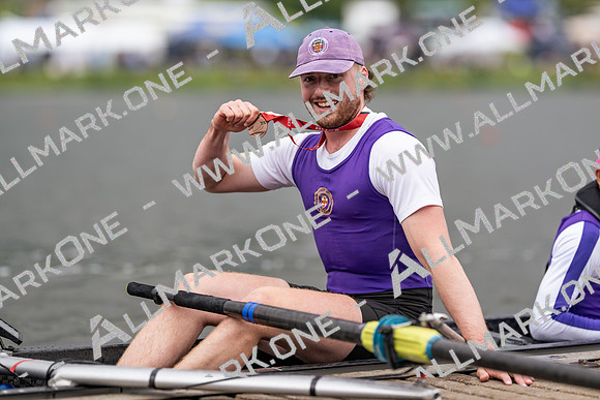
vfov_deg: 10.2
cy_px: 200
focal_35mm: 135
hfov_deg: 15.2
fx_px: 2250
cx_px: 300
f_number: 1.8
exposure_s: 1/1000
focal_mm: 135
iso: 64
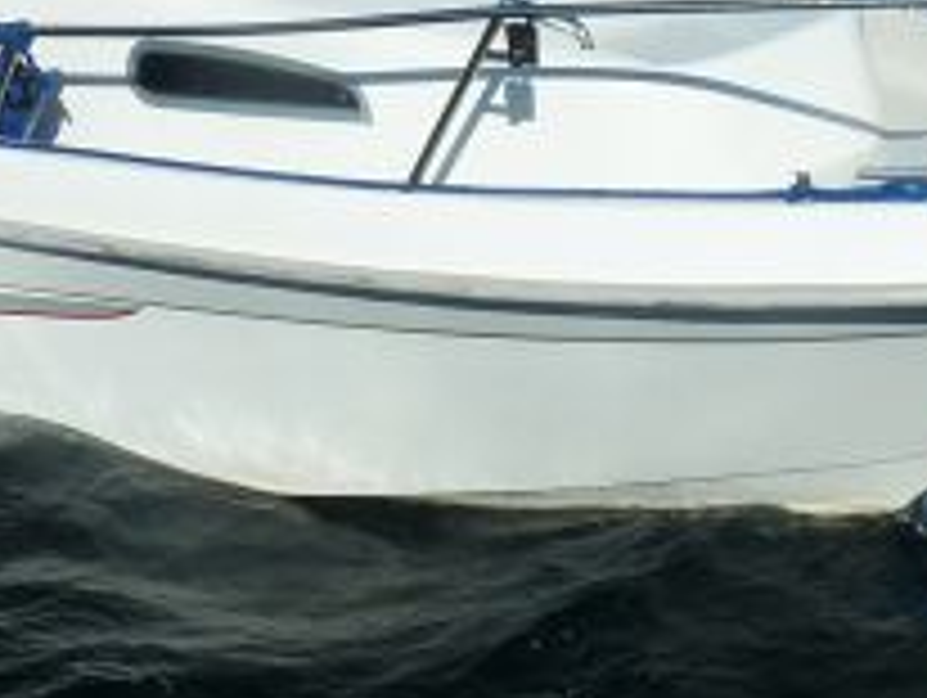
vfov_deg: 14.7
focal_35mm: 97
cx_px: 490
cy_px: -194
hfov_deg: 20.2
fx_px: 2601
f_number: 5.6
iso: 80
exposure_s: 1/640
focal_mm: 4.1
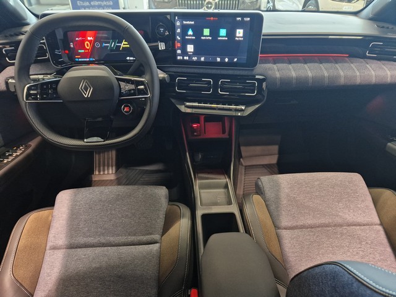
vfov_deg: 58.9
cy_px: 148
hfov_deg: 73.9
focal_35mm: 23
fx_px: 263
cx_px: 198
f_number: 1.8
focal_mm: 5.4
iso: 320
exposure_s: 1/100
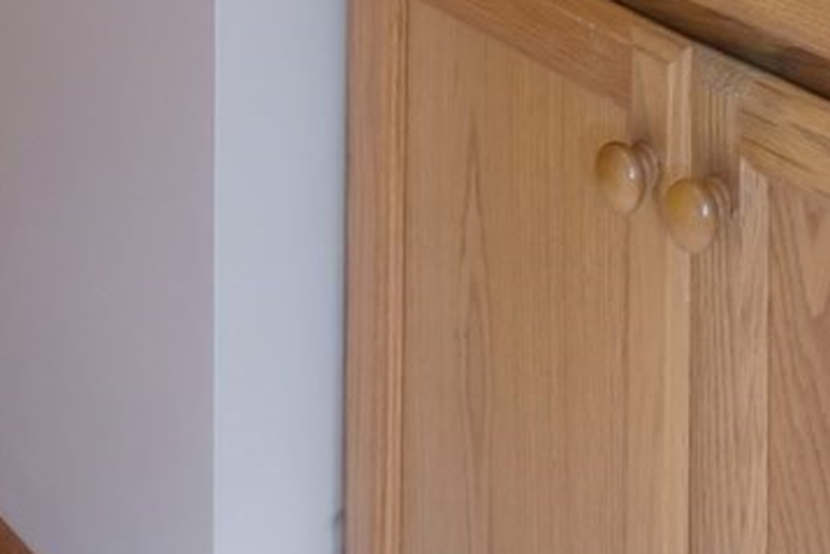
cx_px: 948
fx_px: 1845
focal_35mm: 80
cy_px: -954
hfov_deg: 23.5
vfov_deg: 11.9
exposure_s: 1.6
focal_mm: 14
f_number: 16
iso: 100
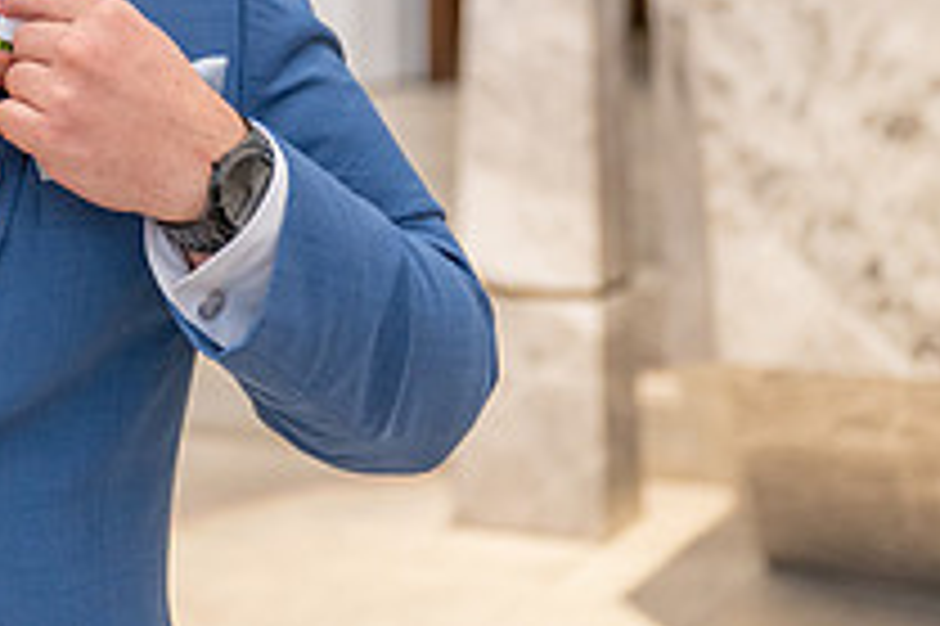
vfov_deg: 10.9
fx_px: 3183
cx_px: -121
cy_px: -236
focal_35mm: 122
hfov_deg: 16.3
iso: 800
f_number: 2.8
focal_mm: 44
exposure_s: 1/160
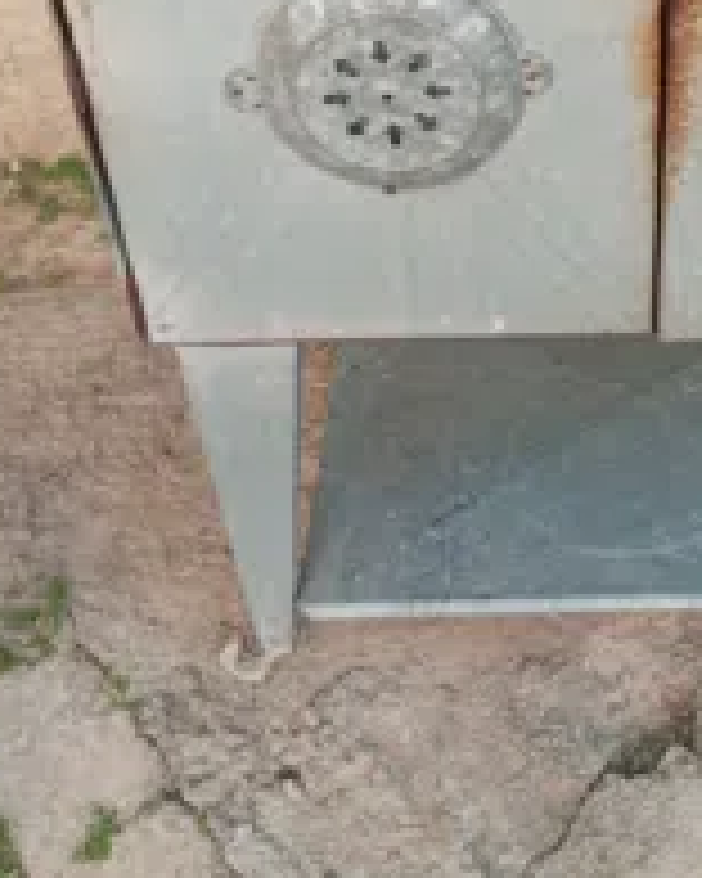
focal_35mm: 54
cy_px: 203
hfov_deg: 27.3
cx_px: 608
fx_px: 1402
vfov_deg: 33.9
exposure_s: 1/100
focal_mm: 4.11
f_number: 1.6
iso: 200
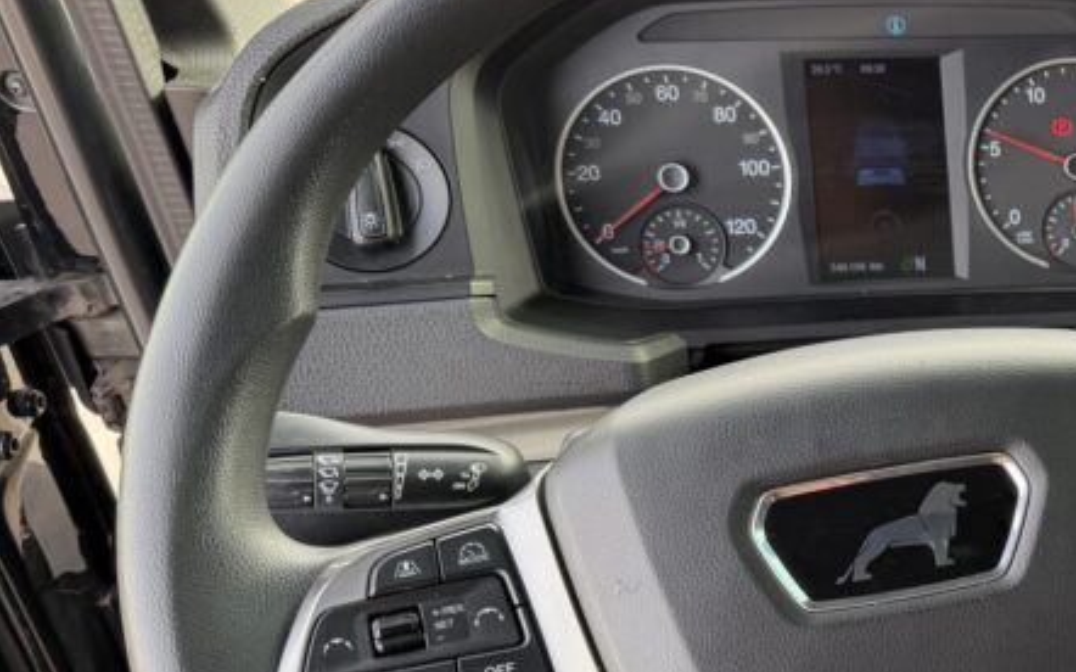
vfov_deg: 22.0
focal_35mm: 59
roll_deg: -5.1
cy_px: 399
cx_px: 1244
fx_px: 1730
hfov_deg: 30.2
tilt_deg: -37.9
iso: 80
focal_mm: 6.76
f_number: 1.78
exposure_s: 1/178
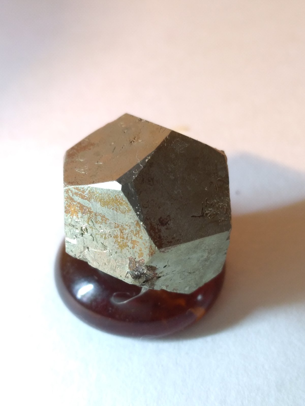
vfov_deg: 67.3
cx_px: 152
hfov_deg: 53.1
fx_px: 305
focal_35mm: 26
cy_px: 203
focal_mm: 3.54
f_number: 2
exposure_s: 1/33.3
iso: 102
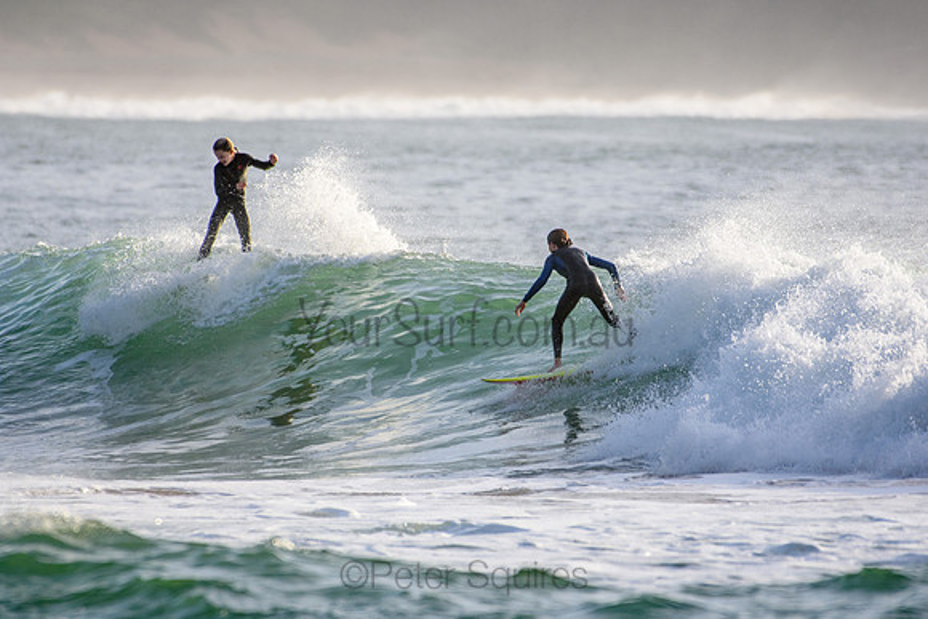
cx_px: 464
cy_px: 310
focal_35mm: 750
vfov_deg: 1.8
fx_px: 19337
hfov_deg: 2.7
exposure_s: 1/2000
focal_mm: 500
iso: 360
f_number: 5.6
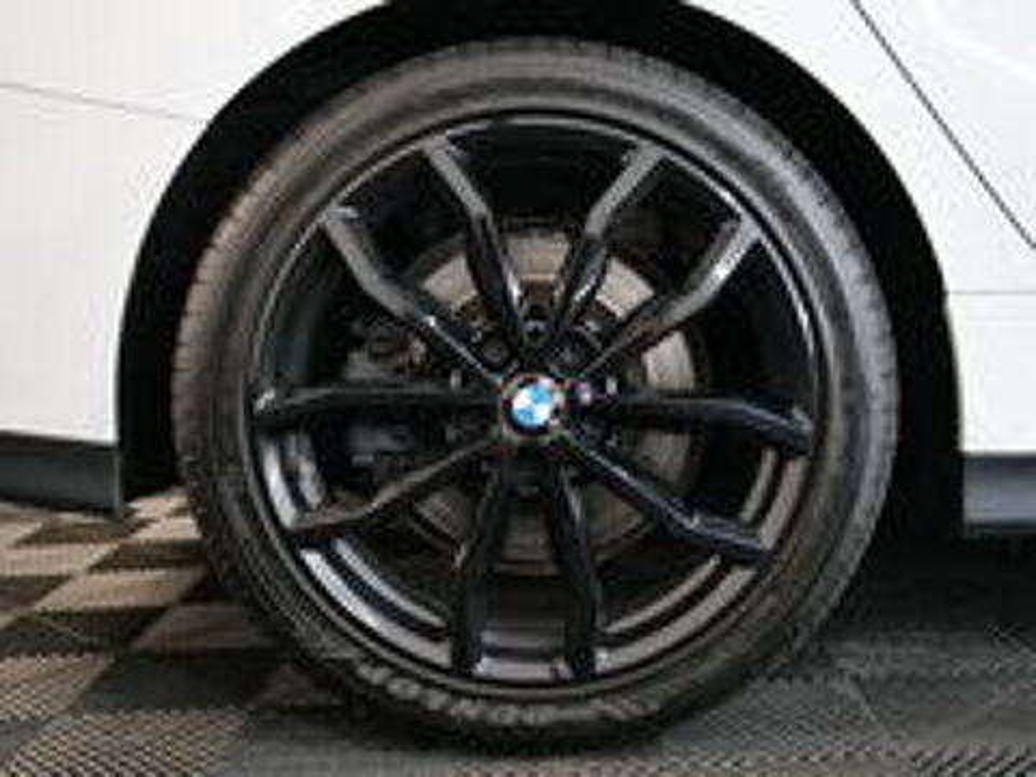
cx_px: 518
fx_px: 1317
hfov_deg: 42.9
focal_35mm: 44
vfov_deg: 32.9
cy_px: 388
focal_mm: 22
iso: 2000
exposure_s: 1/60
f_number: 3.3
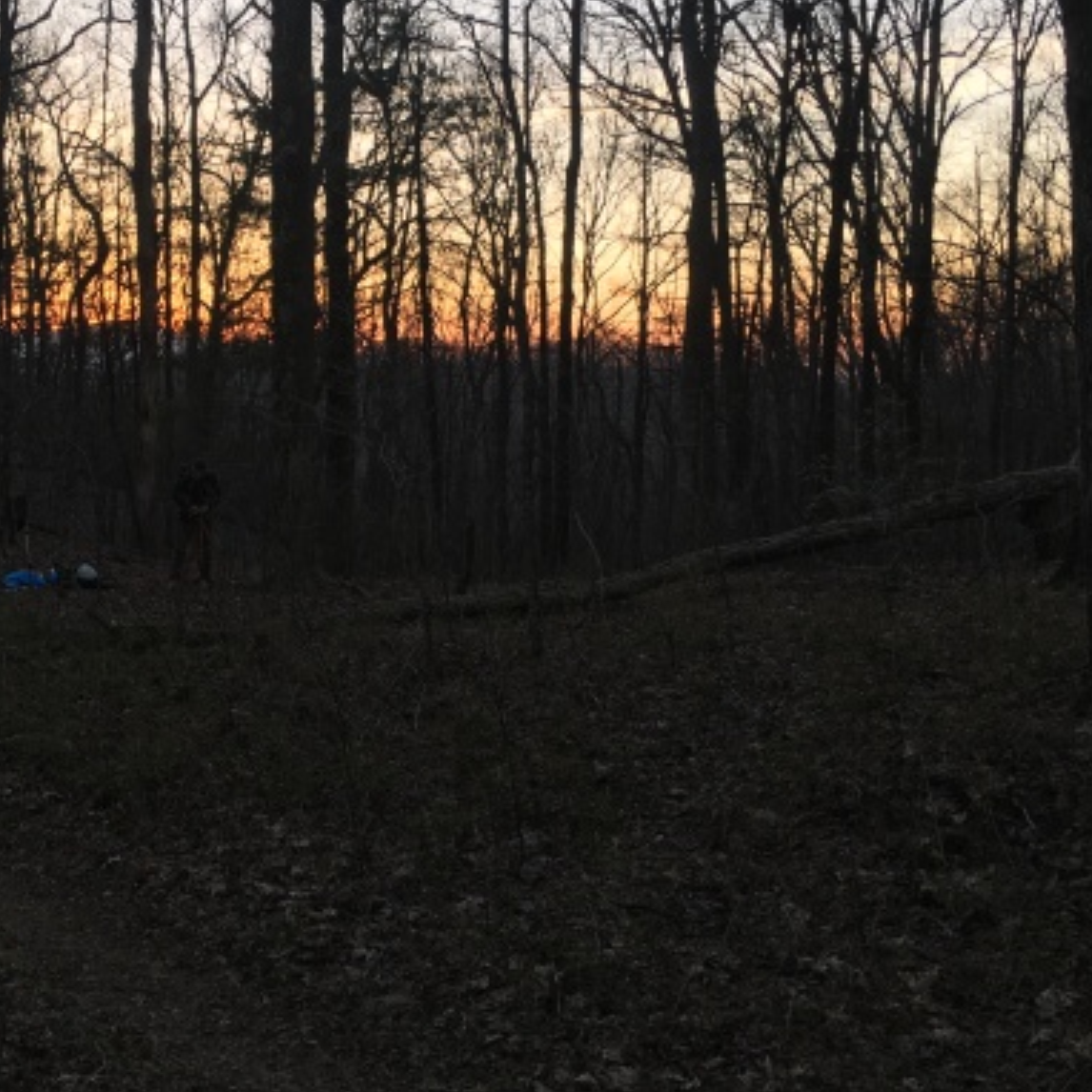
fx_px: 1535
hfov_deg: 38.3
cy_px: 480
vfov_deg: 39.1
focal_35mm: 43
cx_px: 292
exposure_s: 1/120
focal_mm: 4.15
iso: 32
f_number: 2.2
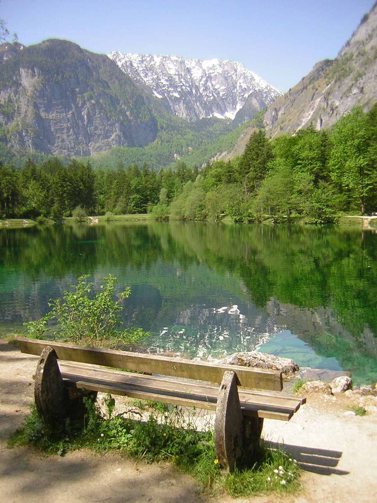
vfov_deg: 51.4
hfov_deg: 39.7
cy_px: 252
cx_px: 188
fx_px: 523
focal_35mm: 36
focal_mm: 4.7
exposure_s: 1/600
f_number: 2.6
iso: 50
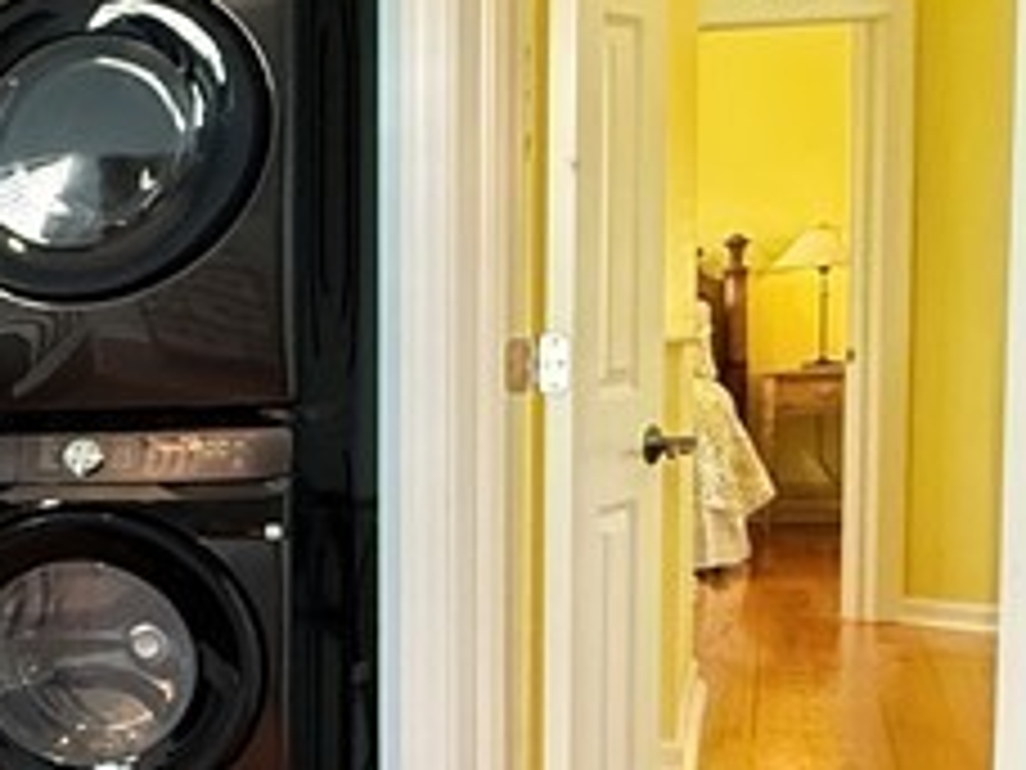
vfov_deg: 23.1
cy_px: 558
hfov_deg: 20.3
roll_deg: +3.9
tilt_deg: -4.5
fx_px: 1867
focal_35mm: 63
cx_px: -886
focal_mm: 2.22
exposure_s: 1/60
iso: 640
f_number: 2.2
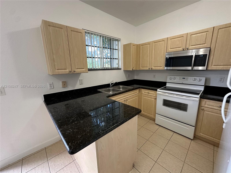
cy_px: 86
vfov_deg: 85.7
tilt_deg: -11.5
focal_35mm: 14
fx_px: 93
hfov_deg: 102.1
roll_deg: +1.3
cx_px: 116
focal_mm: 2.22
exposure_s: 1/60
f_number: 2.2
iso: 200
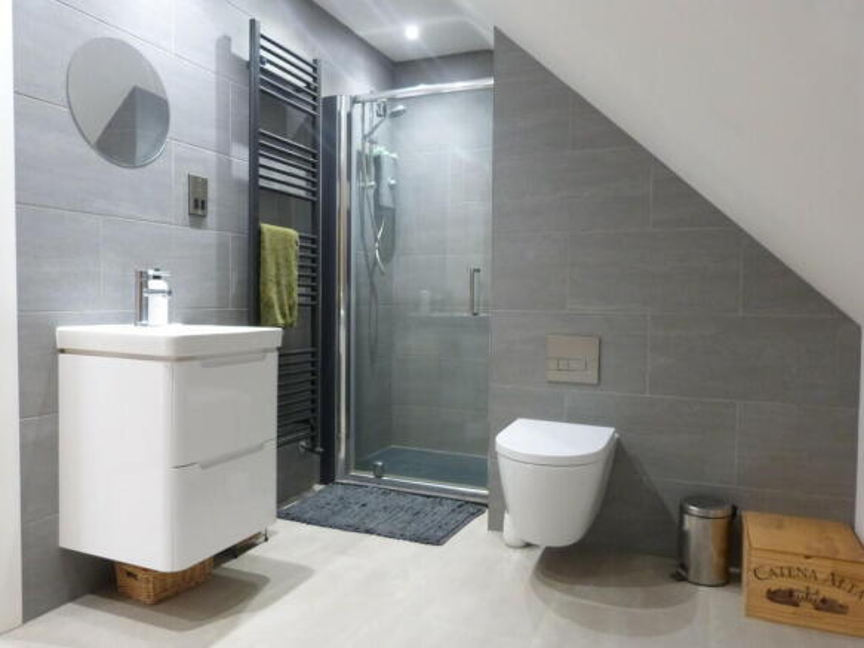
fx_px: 624
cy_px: 324
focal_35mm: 25
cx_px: 432
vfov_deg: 54.9
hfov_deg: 69.4
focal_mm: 4.5
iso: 400
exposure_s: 1/20
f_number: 2.8
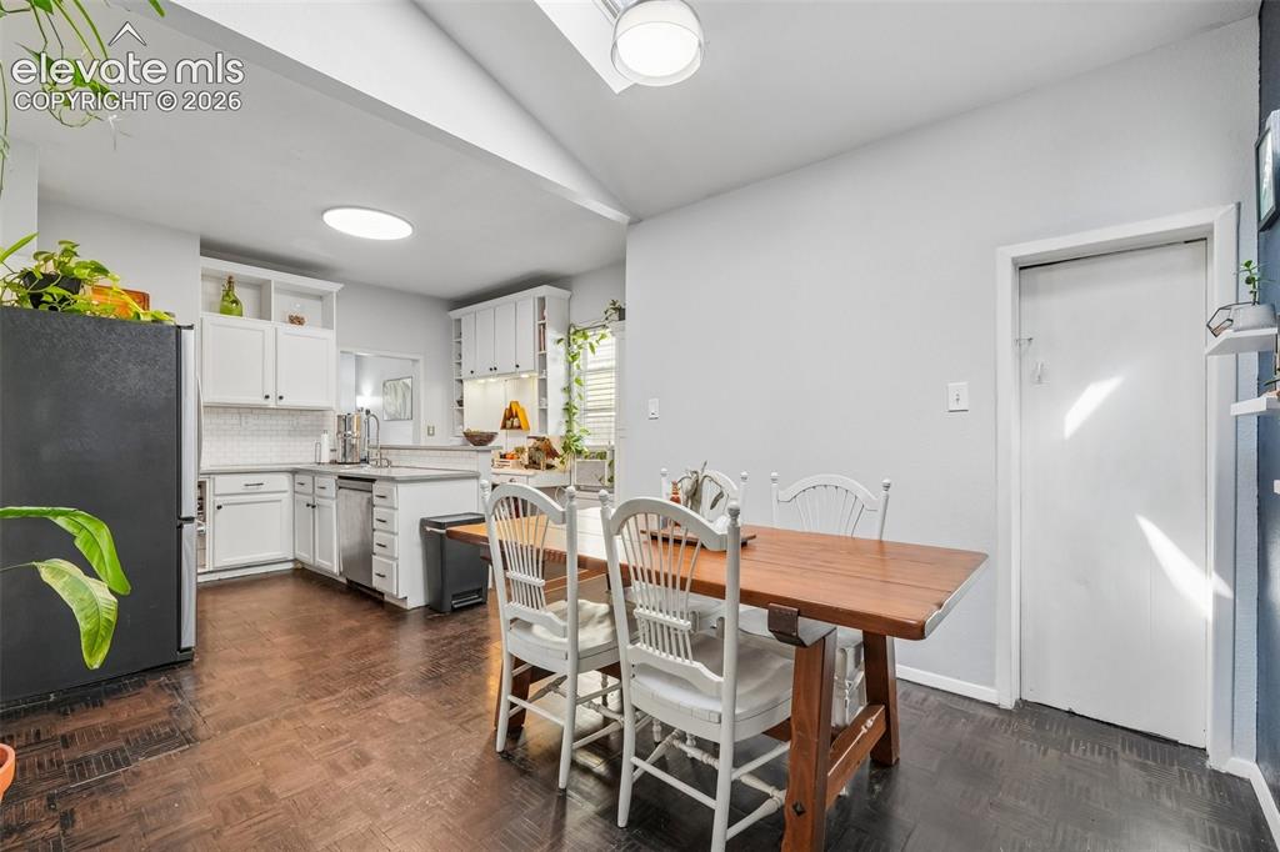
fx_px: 533
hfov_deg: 100.4
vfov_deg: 77.3
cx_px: 640
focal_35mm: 15
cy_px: 426
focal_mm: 10
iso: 800
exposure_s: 1/30
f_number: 8
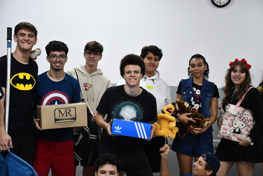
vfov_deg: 18.2
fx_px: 548
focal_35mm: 75
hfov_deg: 27.0
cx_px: 132
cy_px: 88
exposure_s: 1/125
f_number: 4.8
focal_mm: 50
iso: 2500
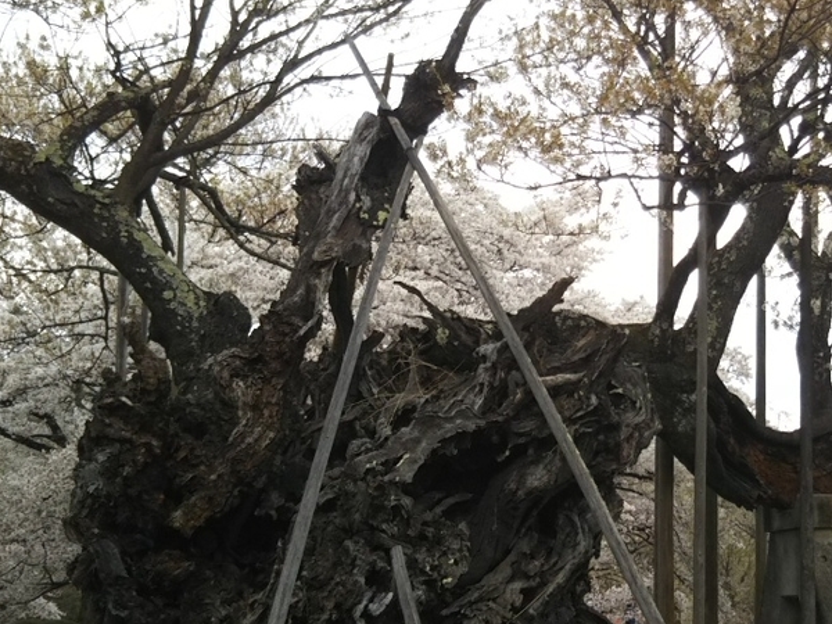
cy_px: 255
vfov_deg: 24.4
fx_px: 1442
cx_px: 596
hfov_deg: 31.7
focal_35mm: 60
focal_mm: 4
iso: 25
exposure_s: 1/218
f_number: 2.2
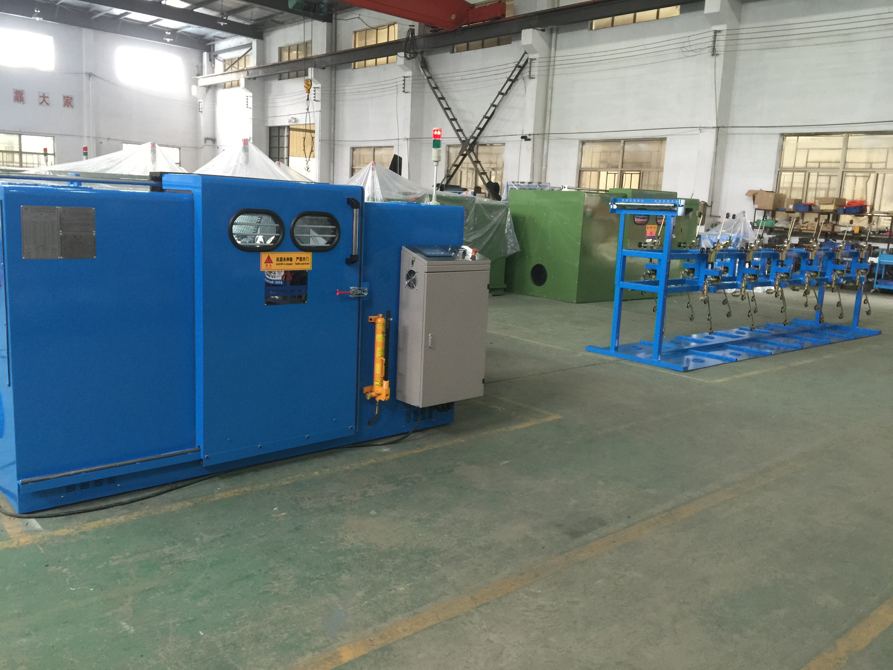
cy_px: 335
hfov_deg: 61.7
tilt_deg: -10.6
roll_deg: -4.7
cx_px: 446
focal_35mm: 29
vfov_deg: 48.2
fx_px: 748
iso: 80
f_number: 2.2
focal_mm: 4.15
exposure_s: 1/15
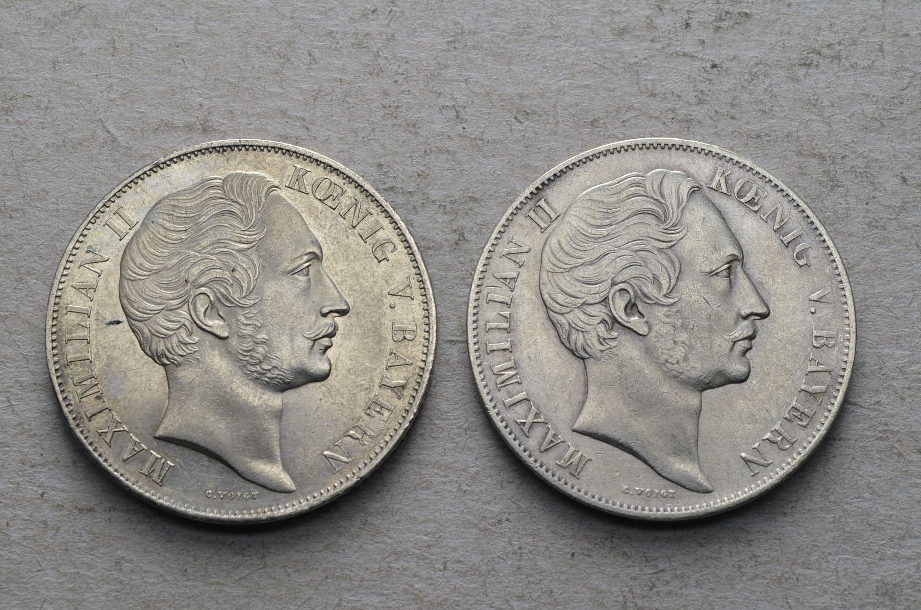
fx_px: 1991
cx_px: 460
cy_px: 305
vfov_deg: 17.4
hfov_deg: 26.0
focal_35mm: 78
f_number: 14
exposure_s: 1/250
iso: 400
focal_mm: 52
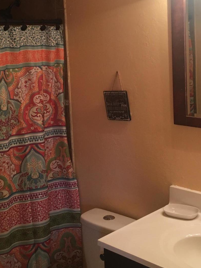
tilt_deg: -7.4
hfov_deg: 26.5
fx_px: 426
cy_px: 90
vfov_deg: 34.6
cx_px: 111
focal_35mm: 55
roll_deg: +2.1
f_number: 2.2
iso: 100
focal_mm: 4.15
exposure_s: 1/30
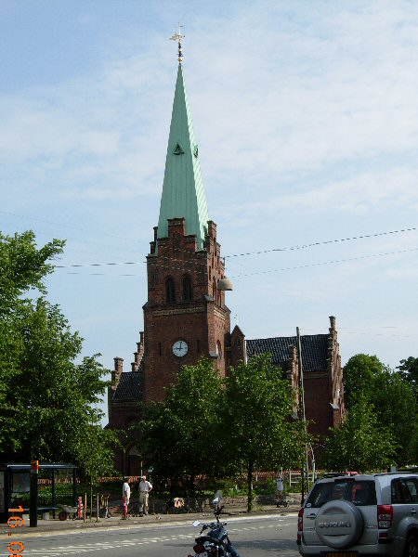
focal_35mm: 48
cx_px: 209
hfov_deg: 30.3
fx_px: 773
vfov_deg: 39.7
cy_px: 278
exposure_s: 1/313
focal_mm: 10.1
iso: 50
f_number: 6.1
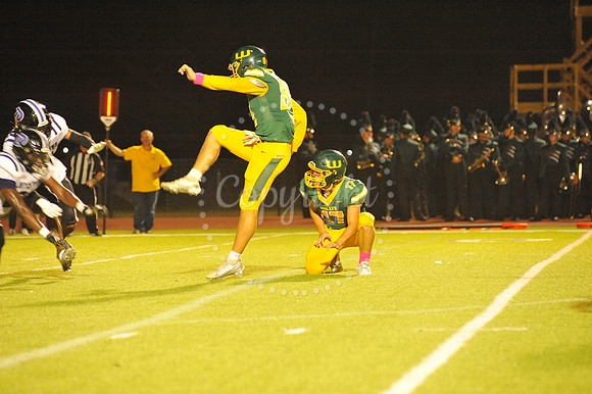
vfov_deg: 6.9
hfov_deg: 10.3
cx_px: 296
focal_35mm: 200
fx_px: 3287
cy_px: 197
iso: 6400
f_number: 5
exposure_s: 1/200
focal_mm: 200
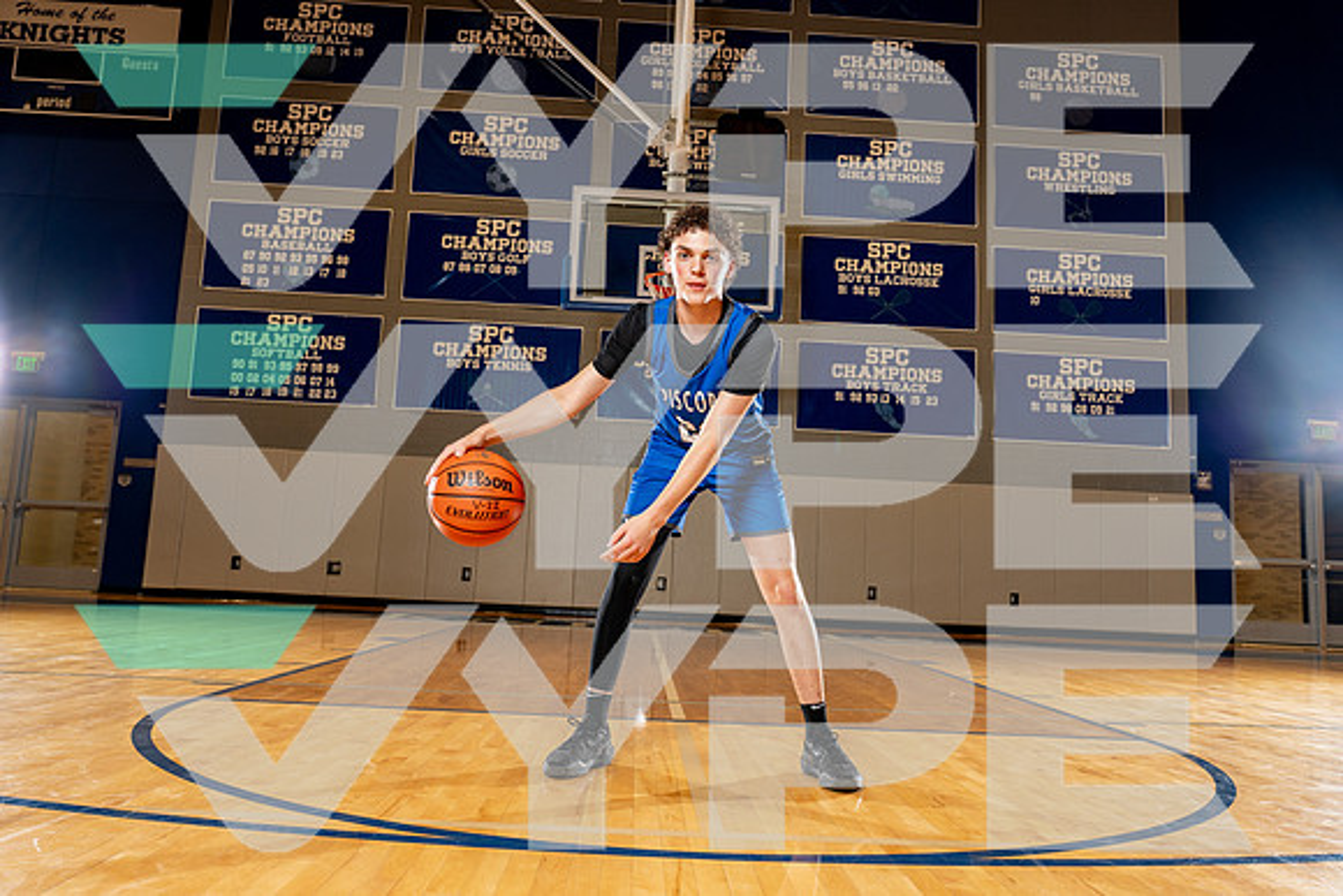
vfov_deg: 48.0
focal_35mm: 27
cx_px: 672
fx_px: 1007
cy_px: 448
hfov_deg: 67.4
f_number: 4
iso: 320
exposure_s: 1/250
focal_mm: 27
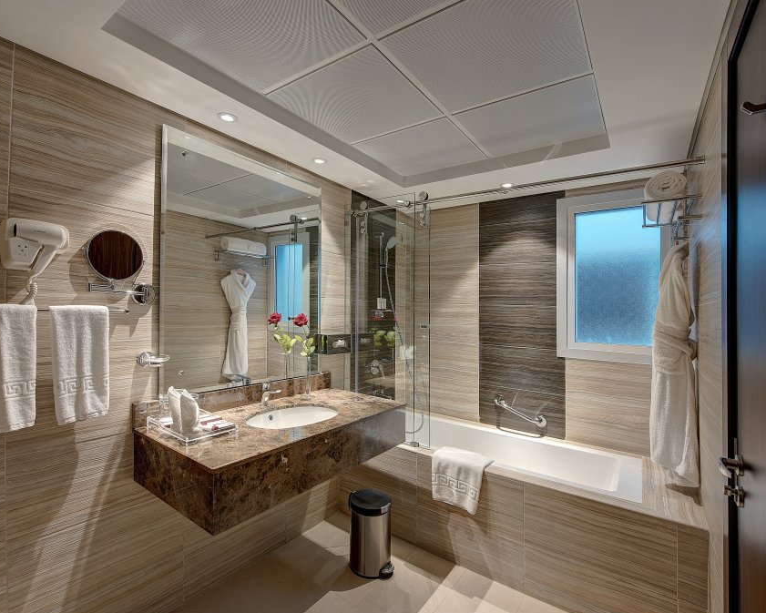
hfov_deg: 93.0
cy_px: 304
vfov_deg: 80.4
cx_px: 365
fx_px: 363
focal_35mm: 16
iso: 100
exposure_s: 1/2
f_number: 8
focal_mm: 14
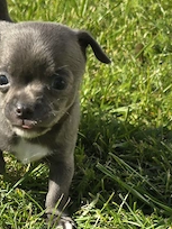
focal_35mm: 45
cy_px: 112
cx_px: 21
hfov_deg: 30.9
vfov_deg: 42.1
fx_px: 298
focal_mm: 6.3
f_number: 1.7
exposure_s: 1/526
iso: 12
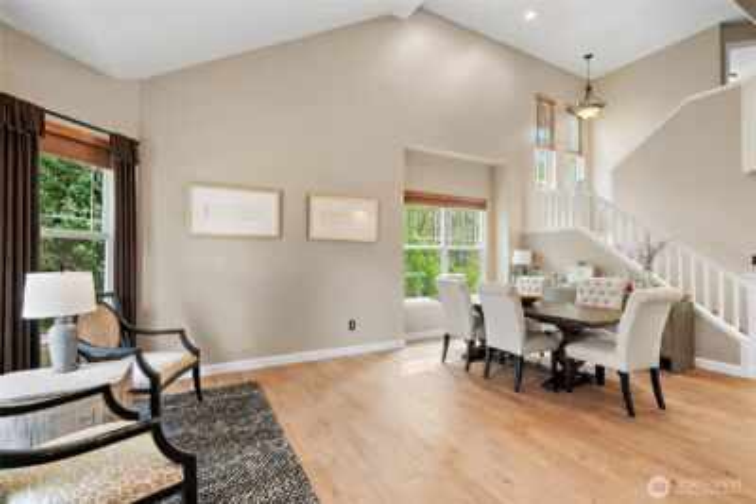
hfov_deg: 100.4
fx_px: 315
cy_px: 252
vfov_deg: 77.4
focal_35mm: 15
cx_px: 378
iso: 320
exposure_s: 1/3
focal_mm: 15
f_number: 8
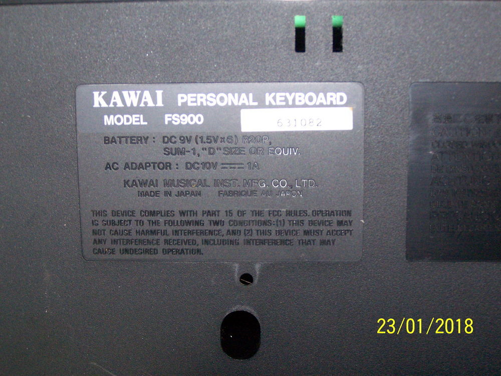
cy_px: 188
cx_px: 250
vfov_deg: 21.9
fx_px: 970
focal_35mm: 67
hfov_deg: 29.0
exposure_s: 1/30
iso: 400
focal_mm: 11.1
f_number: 3.2
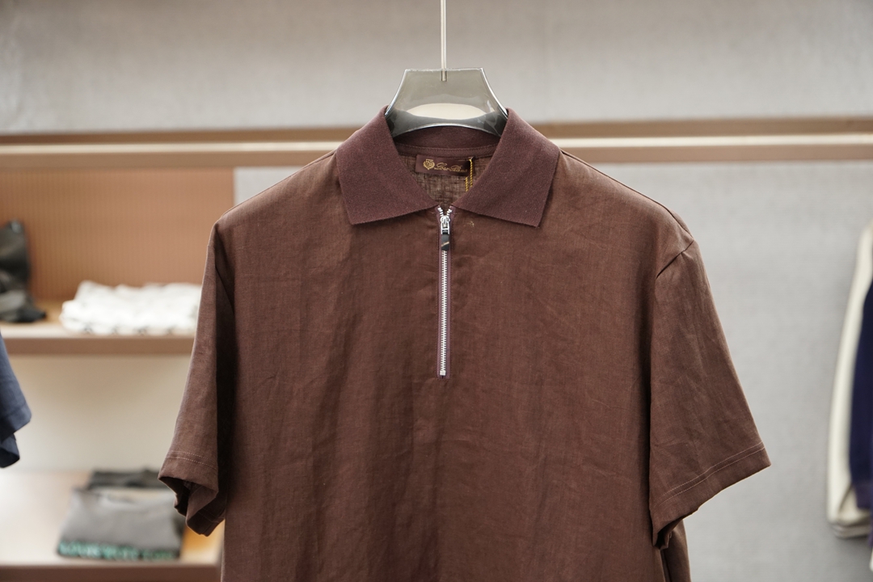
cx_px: 436
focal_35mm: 78
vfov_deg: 17.5
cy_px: 291
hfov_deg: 26.0
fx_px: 1891
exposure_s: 1/125
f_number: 3.5
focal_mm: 52
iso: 640
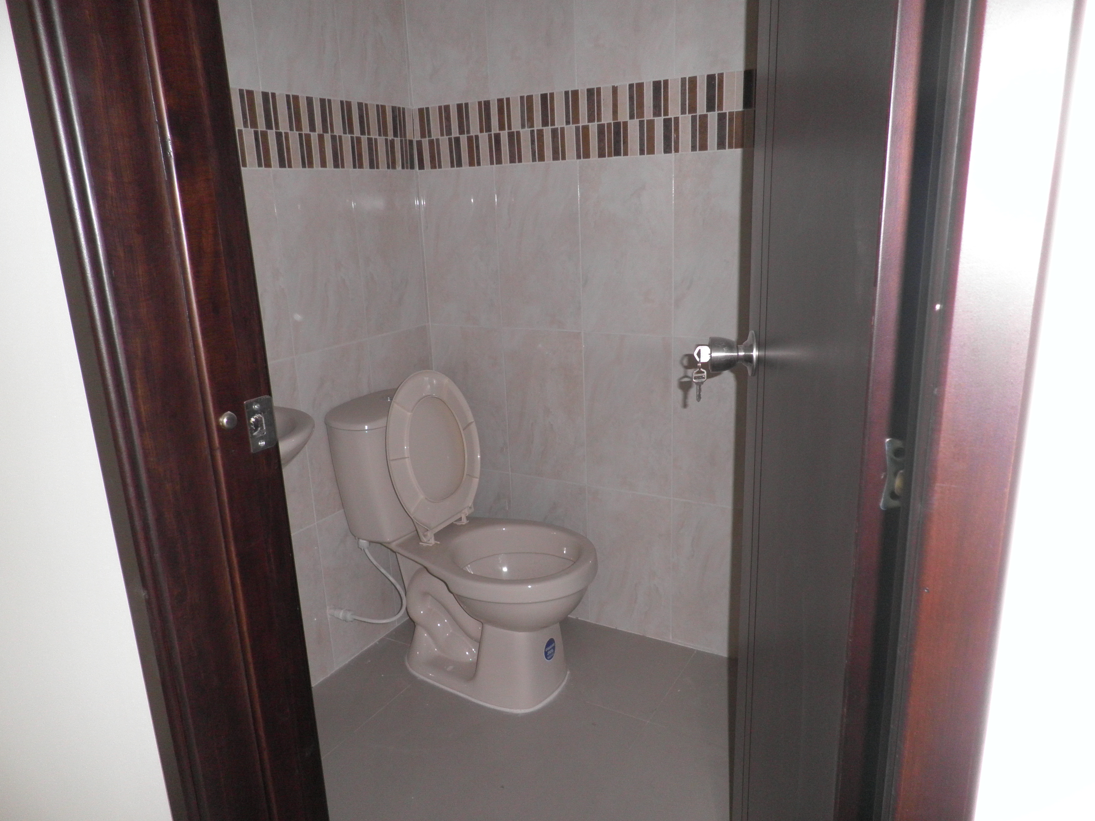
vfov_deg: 56.8
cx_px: 548
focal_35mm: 24
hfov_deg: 71.6
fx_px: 759
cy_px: 410
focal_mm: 4.3
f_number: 3.3
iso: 160
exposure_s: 1/30
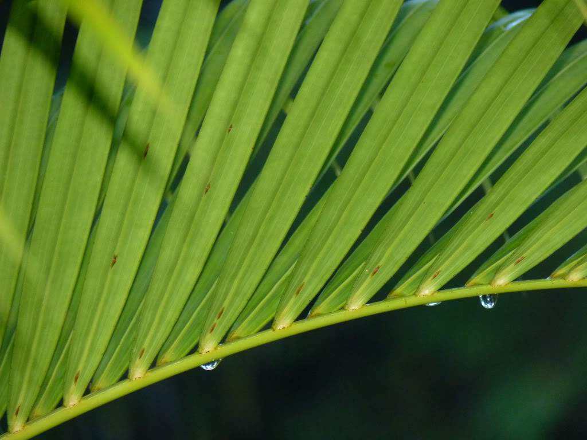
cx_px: 294
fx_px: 8207
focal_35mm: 484
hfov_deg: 4.1
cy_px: 220
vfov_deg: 3.1
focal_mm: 86.1
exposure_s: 1/125
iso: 320
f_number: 4.4
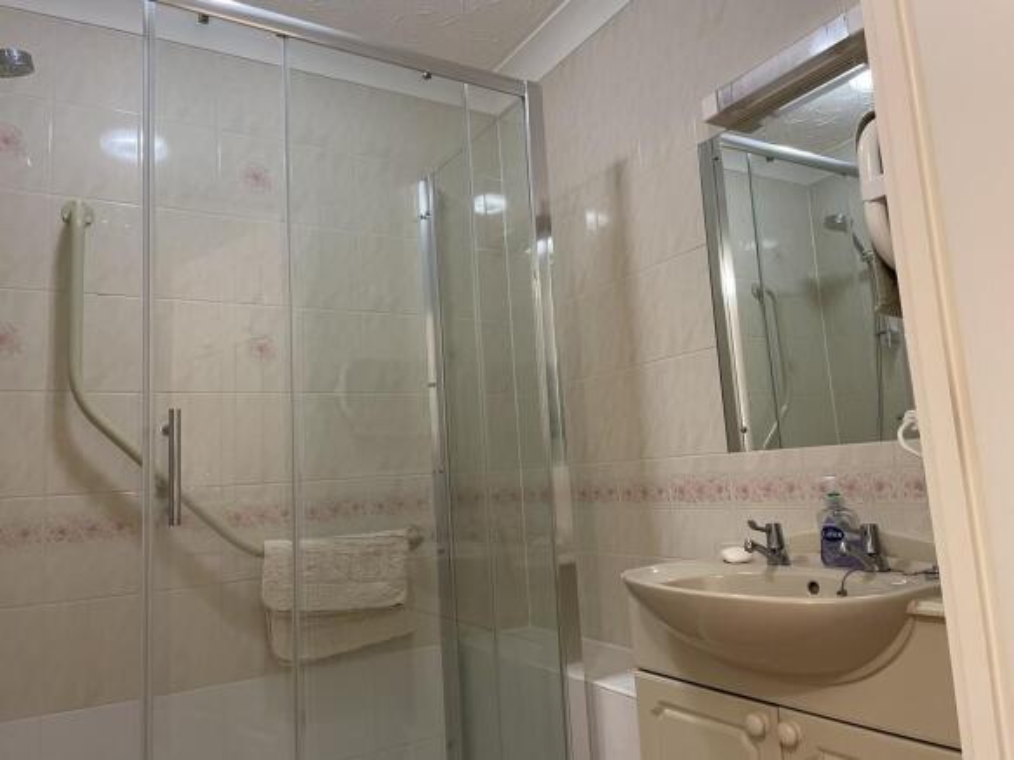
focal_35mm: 26
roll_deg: +4.0
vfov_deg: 53.0
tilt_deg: +8.3
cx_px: 507
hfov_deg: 67.3
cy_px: 380
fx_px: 761
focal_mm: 4.2
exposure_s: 1/50
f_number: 1.6
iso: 160
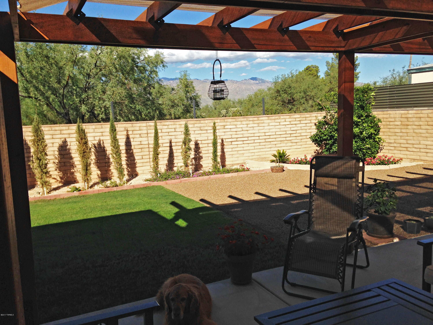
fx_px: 413
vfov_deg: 42.9
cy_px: 162
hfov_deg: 55.4
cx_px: 216
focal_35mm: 33
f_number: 2.4
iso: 50
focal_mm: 4.12
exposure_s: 1/2008
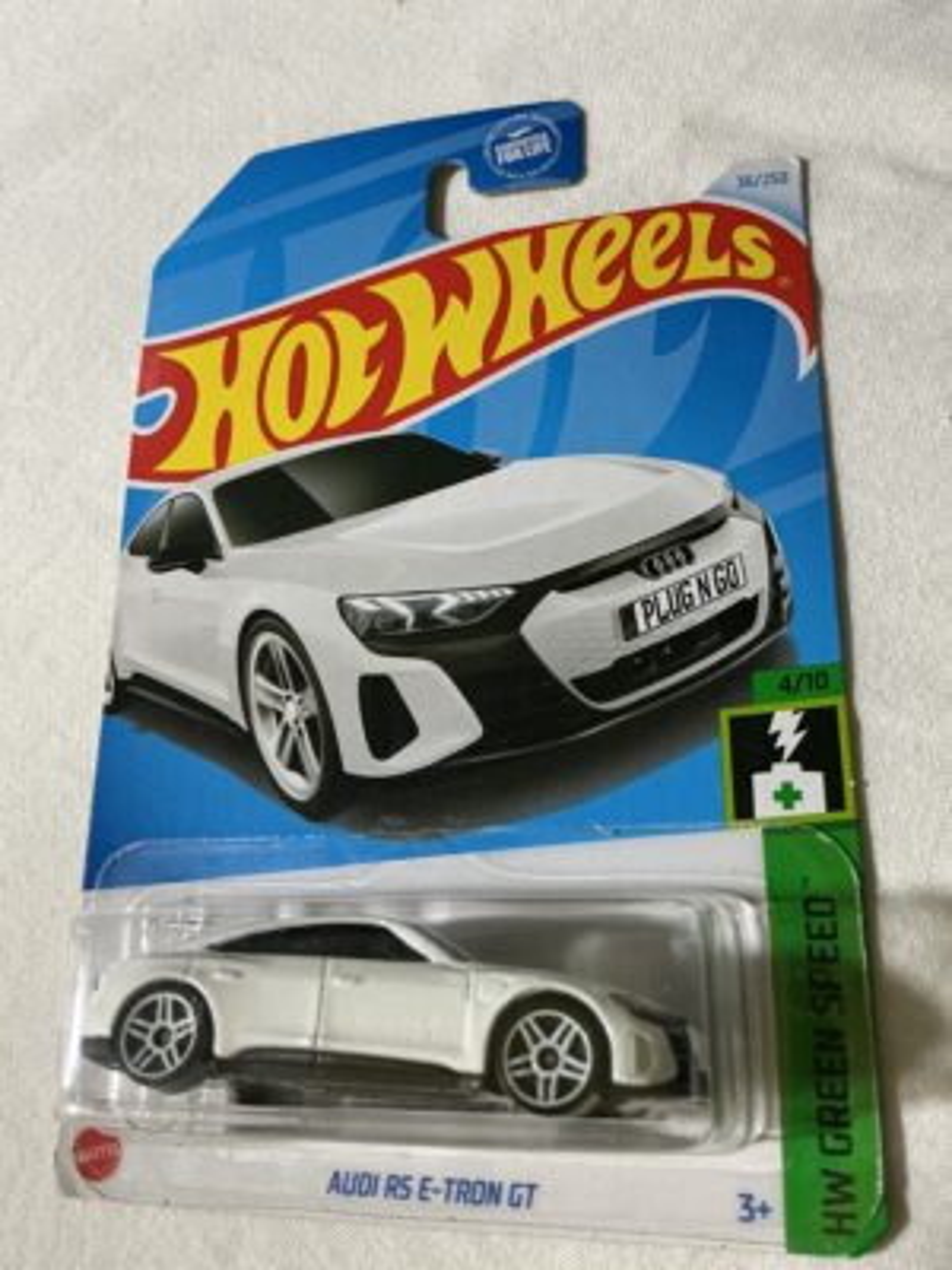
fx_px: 1063
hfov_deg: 48.2
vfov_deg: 61.7
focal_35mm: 29
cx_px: 476
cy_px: 635
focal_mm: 3
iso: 200
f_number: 1.8
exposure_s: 1/40
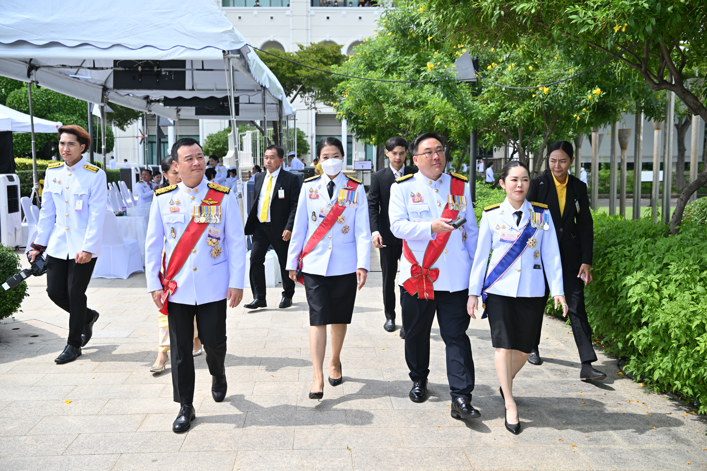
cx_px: 354
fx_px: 746
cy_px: 236
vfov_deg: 35.1
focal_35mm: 38
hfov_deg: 50.7
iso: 100
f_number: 5
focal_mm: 38
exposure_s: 1/400
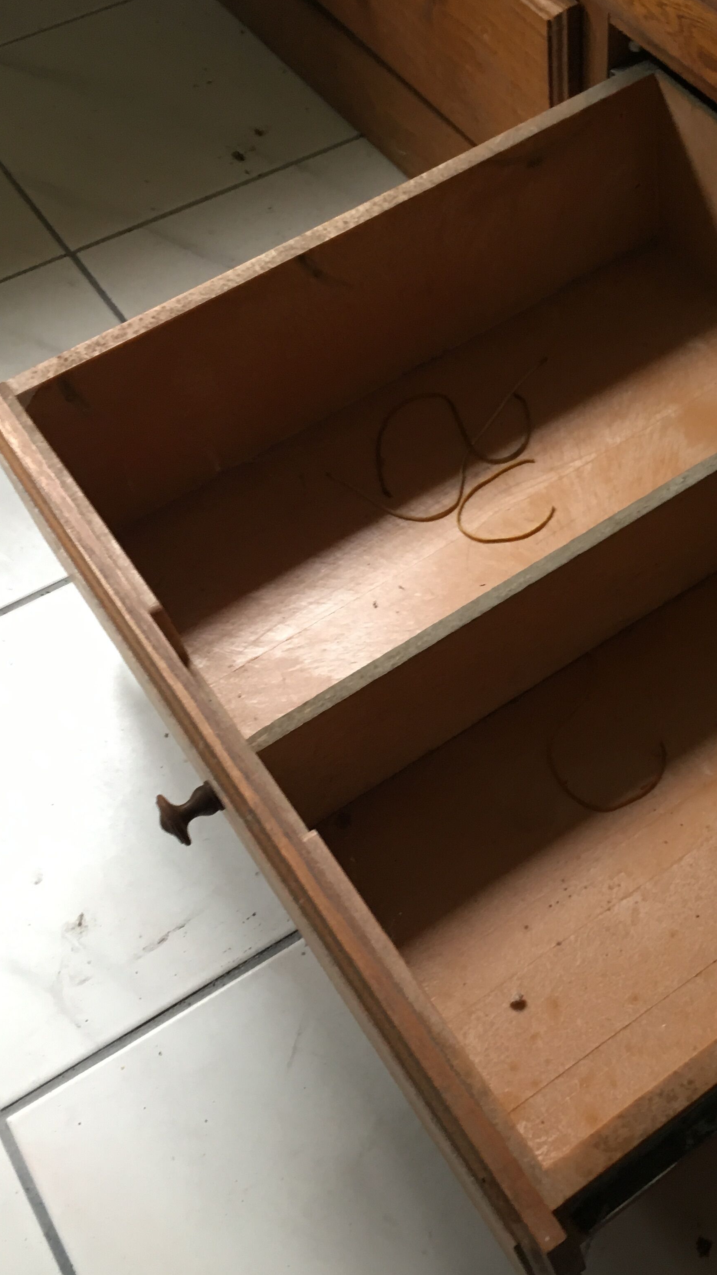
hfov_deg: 28.5
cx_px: 557
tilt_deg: -55.2
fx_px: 1386
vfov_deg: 49.4
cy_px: 655
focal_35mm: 41
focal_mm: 4.15
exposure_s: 1/33
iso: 125
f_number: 2.2
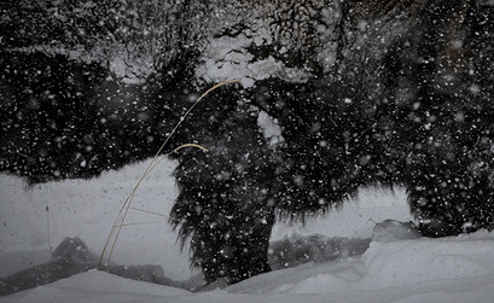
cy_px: 64
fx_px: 5144
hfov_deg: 5.5
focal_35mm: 384
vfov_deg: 3.4
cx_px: 397
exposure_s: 1/1000
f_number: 10
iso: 160
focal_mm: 200
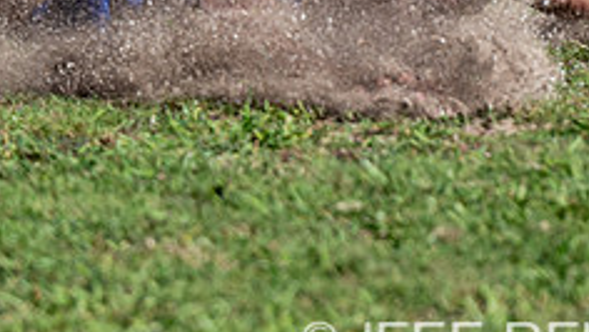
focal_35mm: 857
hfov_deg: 2.5
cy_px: 16
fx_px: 13391
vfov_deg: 1.4
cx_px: 57
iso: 100
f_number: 3.2
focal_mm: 200
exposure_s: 1/2500
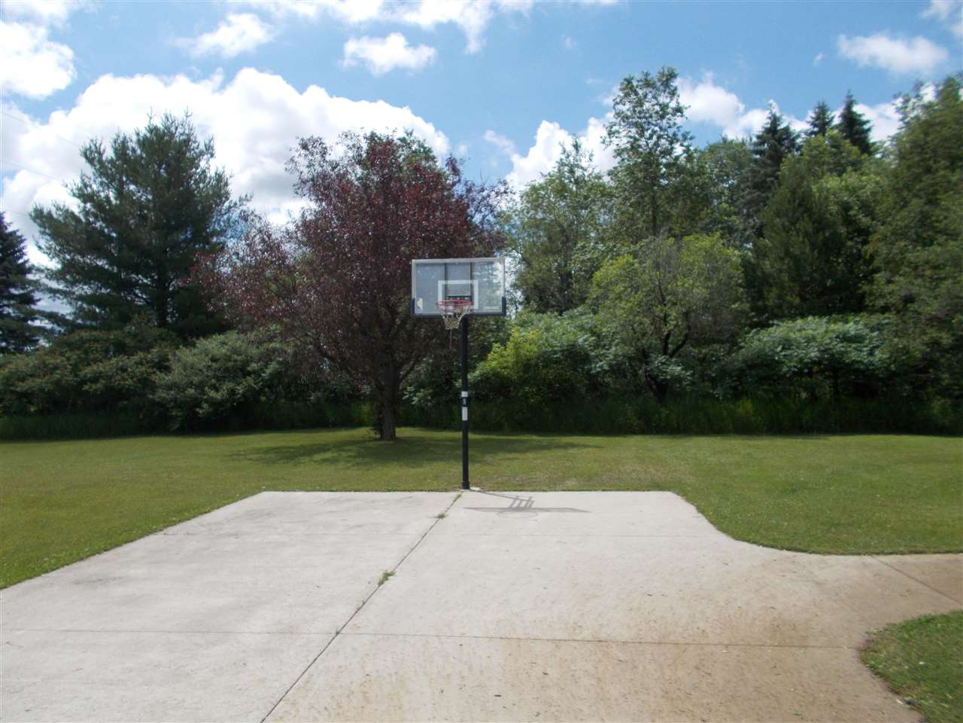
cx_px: 482
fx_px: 723
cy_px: 362
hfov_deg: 67.3
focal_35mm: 26
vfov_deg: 53.1
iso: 80
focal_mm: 4.6
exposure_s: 1/200
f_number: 8
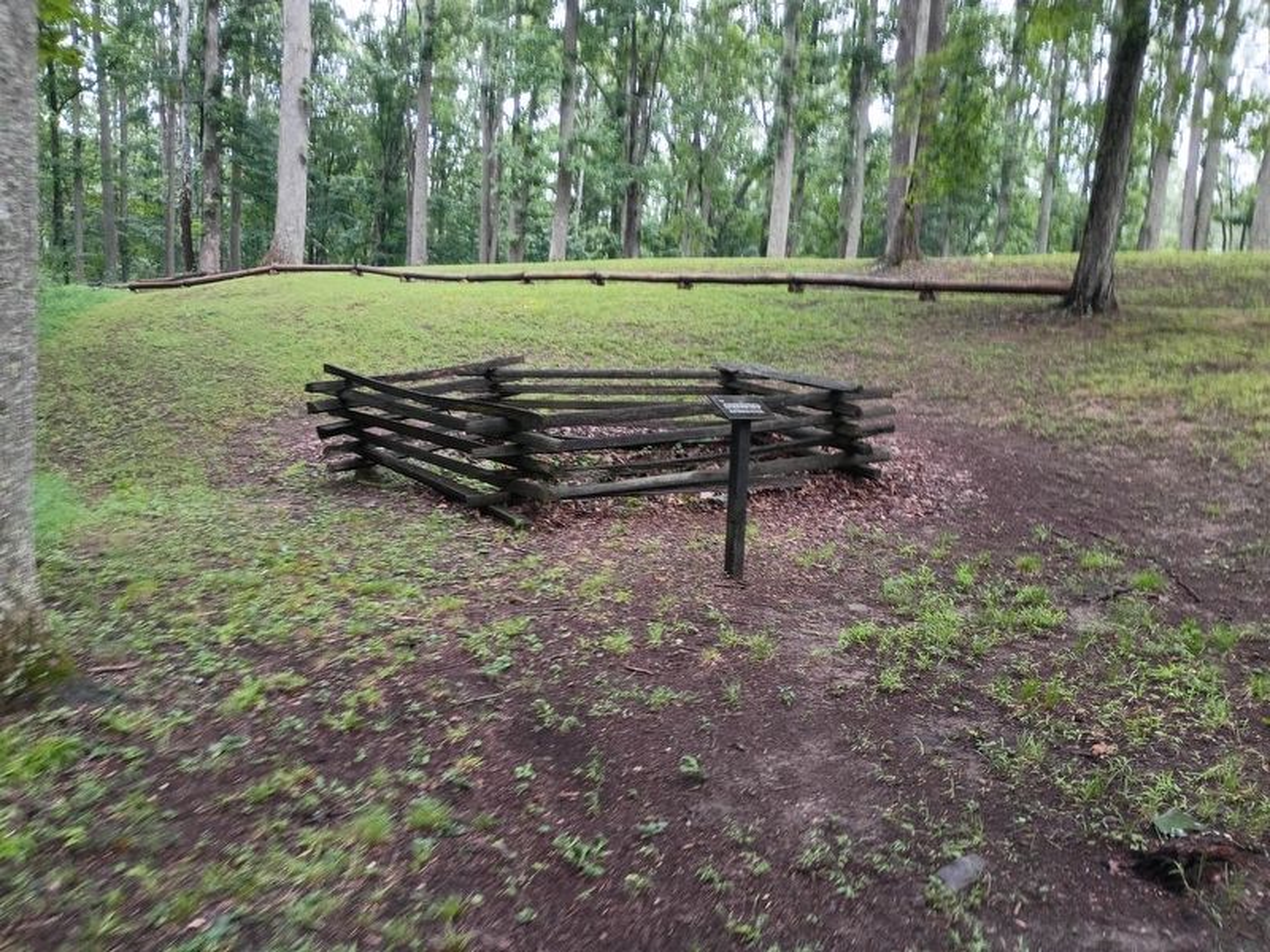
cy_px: 476
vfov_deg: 48.2
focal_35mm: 29
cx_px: 635
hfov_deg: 61.7
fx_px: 1064
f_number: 1.8
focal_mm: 4.27
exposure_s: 1/40
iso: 854
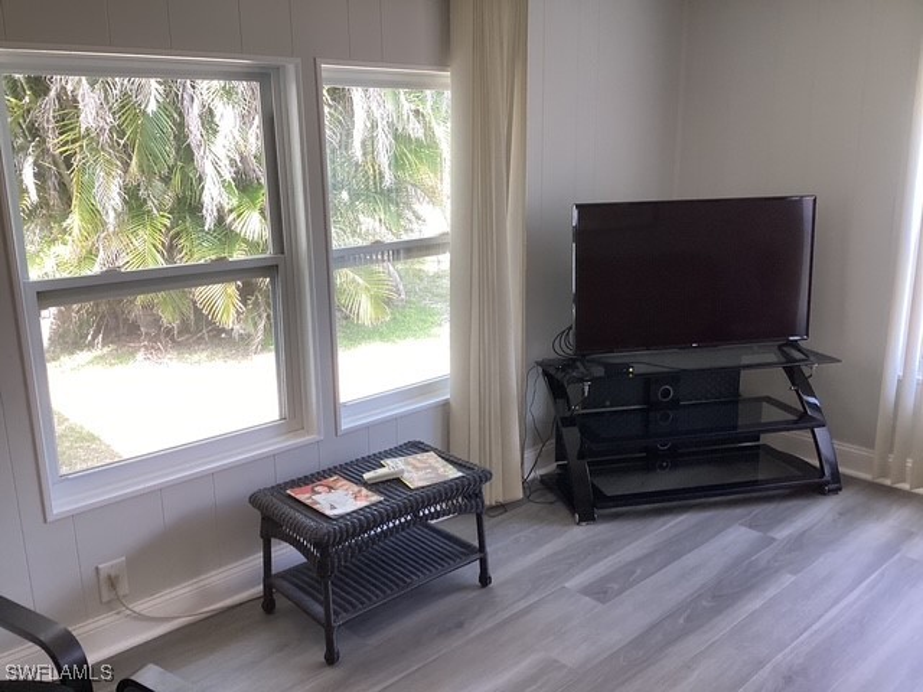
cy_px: 346
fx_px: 827
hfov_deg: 58.4
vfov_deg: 45.4
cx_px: 462
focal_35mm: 31
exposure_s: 1/100
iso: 100
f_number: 2.4
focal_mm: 3.3
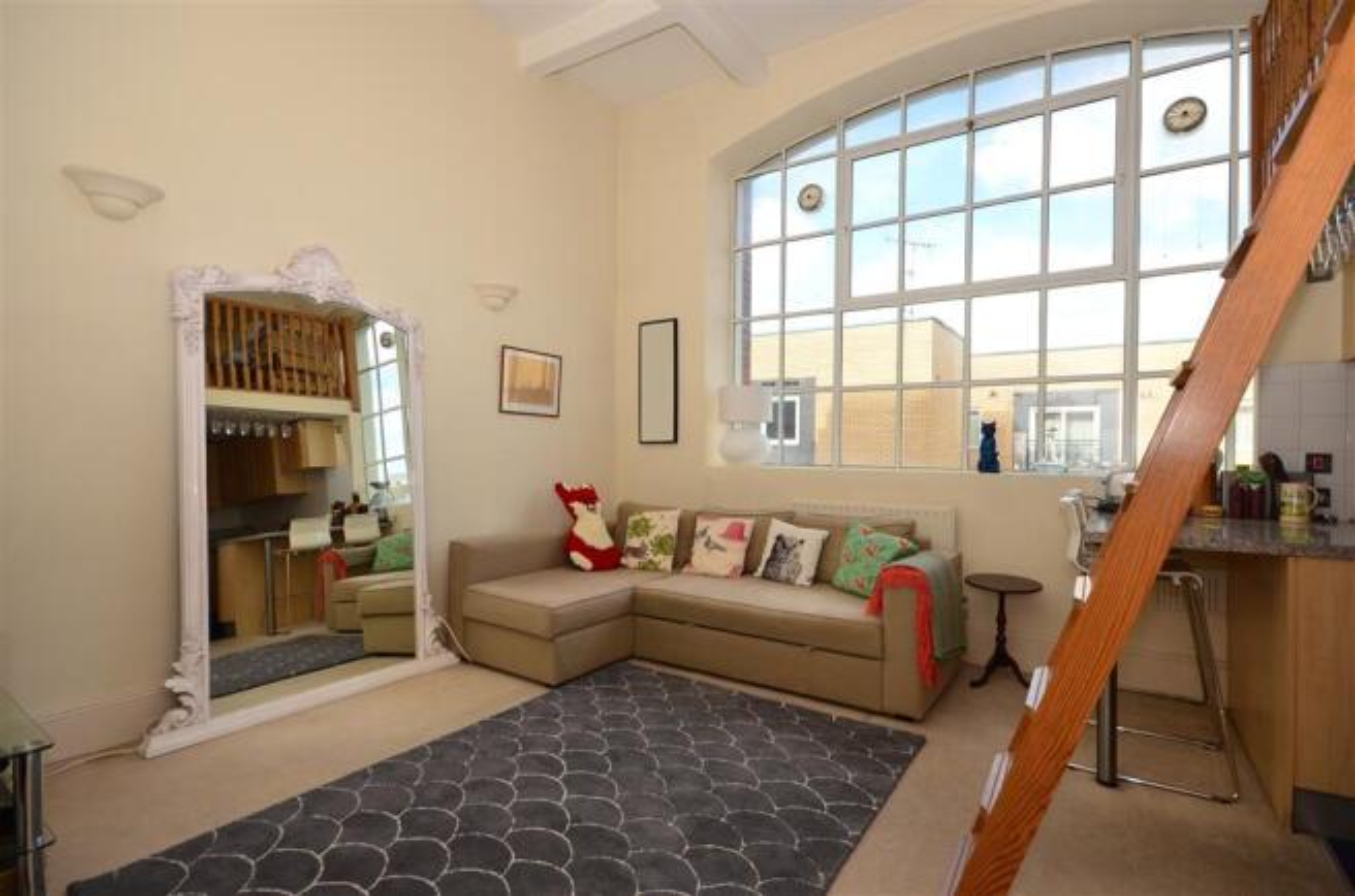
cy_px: 448
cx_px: 678
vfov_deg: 67.1
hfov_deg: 90.1
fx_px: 676
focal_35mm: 18
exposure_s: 1/200
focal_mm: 12
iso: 640
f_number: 9
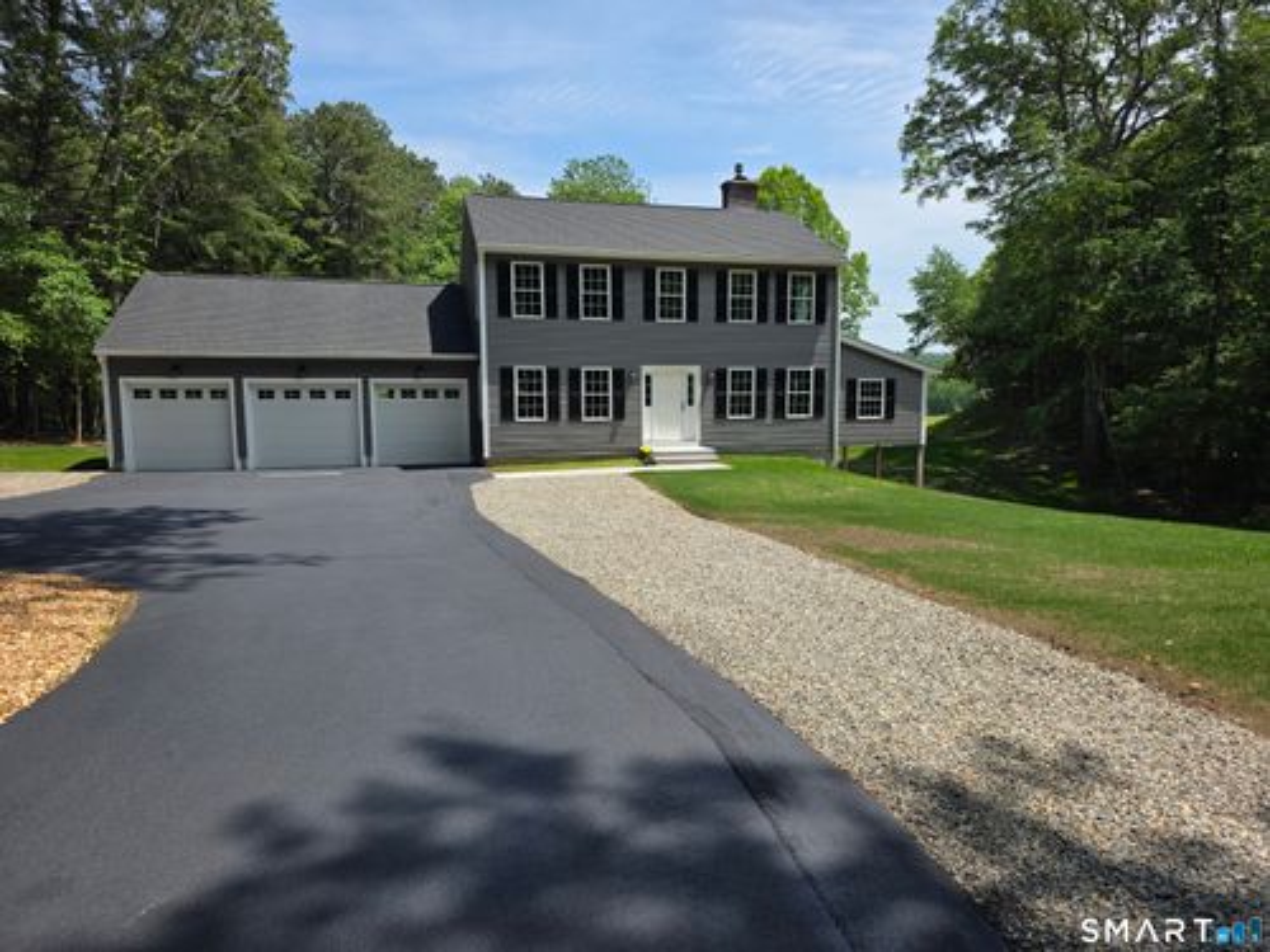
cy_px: 476
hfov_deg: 73.9
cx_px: 635
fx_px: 844
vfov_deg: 58.9
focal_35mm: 23
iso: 80
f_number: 1.7
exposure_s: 1/5017
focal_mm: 6.3
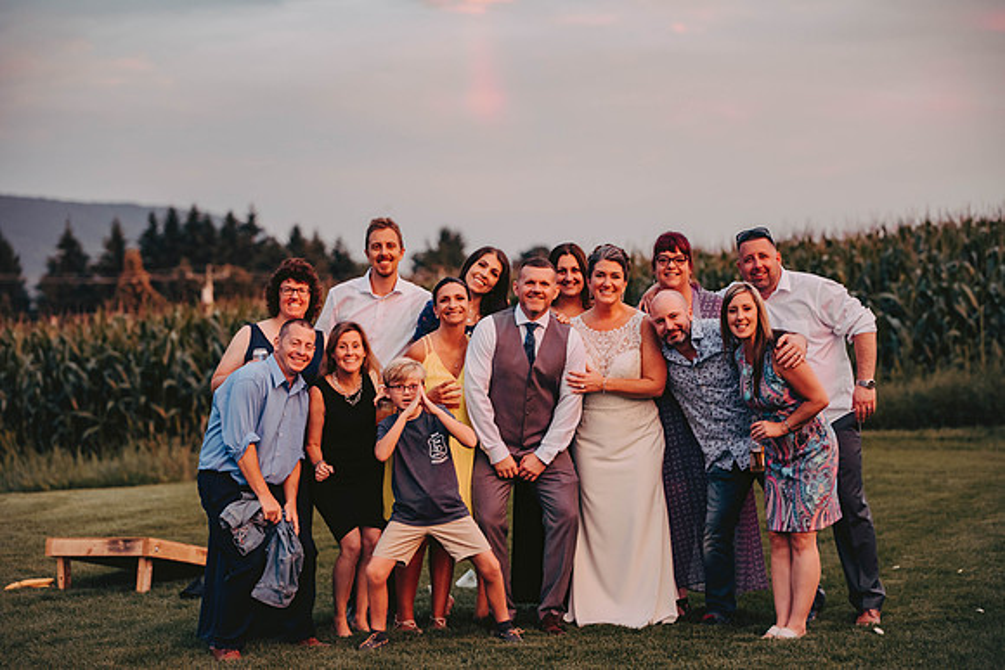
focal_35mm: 95
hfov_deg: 21.5
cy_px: 335
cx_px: 502
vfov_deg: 14.4
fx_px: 2653
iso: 1000
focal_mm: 95
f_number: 2.8
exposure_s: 1/100
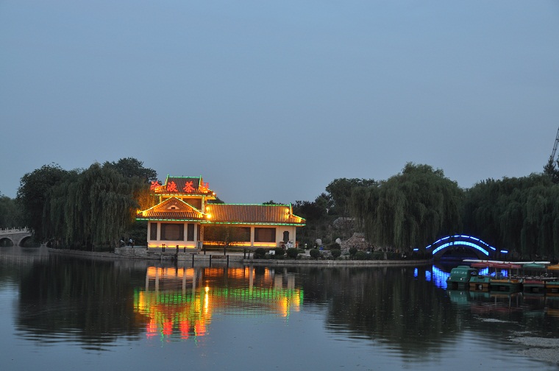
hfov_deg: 35.1
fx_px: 884
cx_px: 280
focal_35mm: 57
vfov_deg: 23.7
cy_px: 186
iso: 200
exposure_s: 1/3
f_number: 5.6
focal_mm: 38
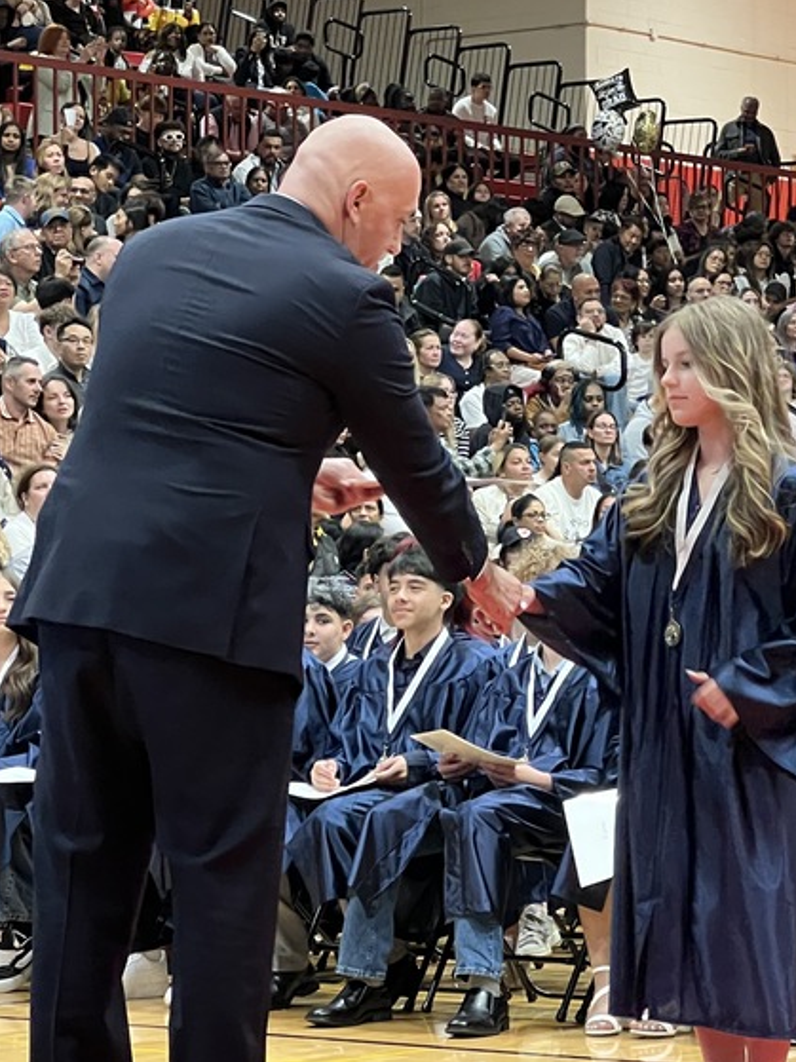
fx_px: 4325
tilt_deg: +2.9
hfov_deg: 10.5
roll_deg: -0.1
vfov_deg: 14.0
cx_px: 591
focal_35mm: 141
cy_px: 418
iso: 640
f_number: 2.8
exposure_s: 1/60
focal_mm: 9
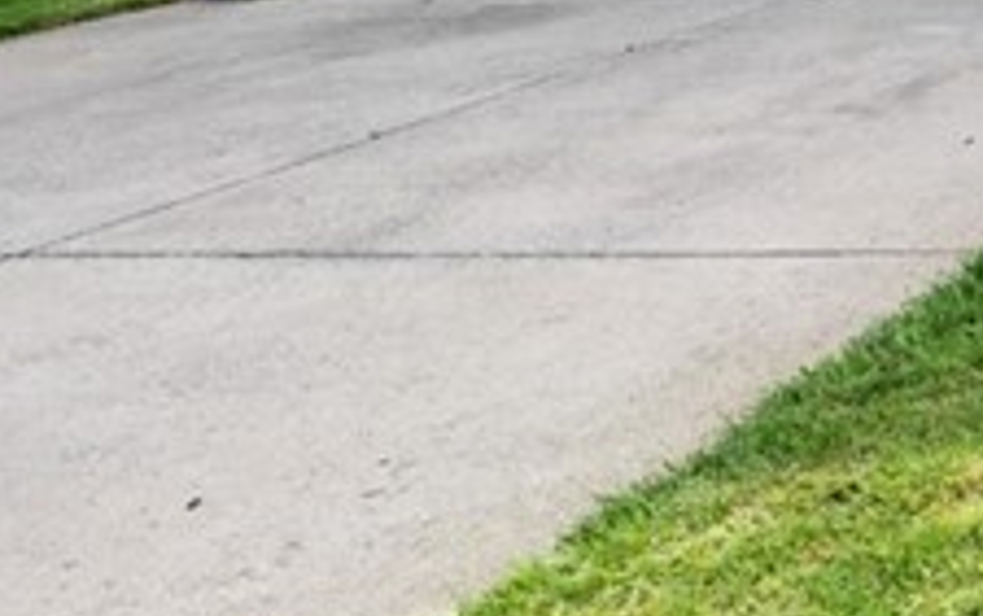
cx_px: 1983
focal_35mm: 59
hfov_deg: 19.1
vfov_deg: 18.9
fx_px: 1582
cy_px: -358
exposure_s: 1/90
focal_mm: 12
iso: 320
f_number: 8
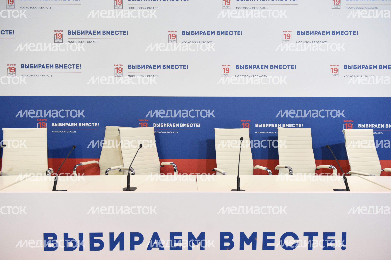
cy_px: 130
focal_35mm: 32
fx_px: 347
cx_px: 196
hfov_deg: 58.7
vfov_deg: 41.1
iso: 7200
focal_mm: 32
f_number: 4
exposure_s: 1/400
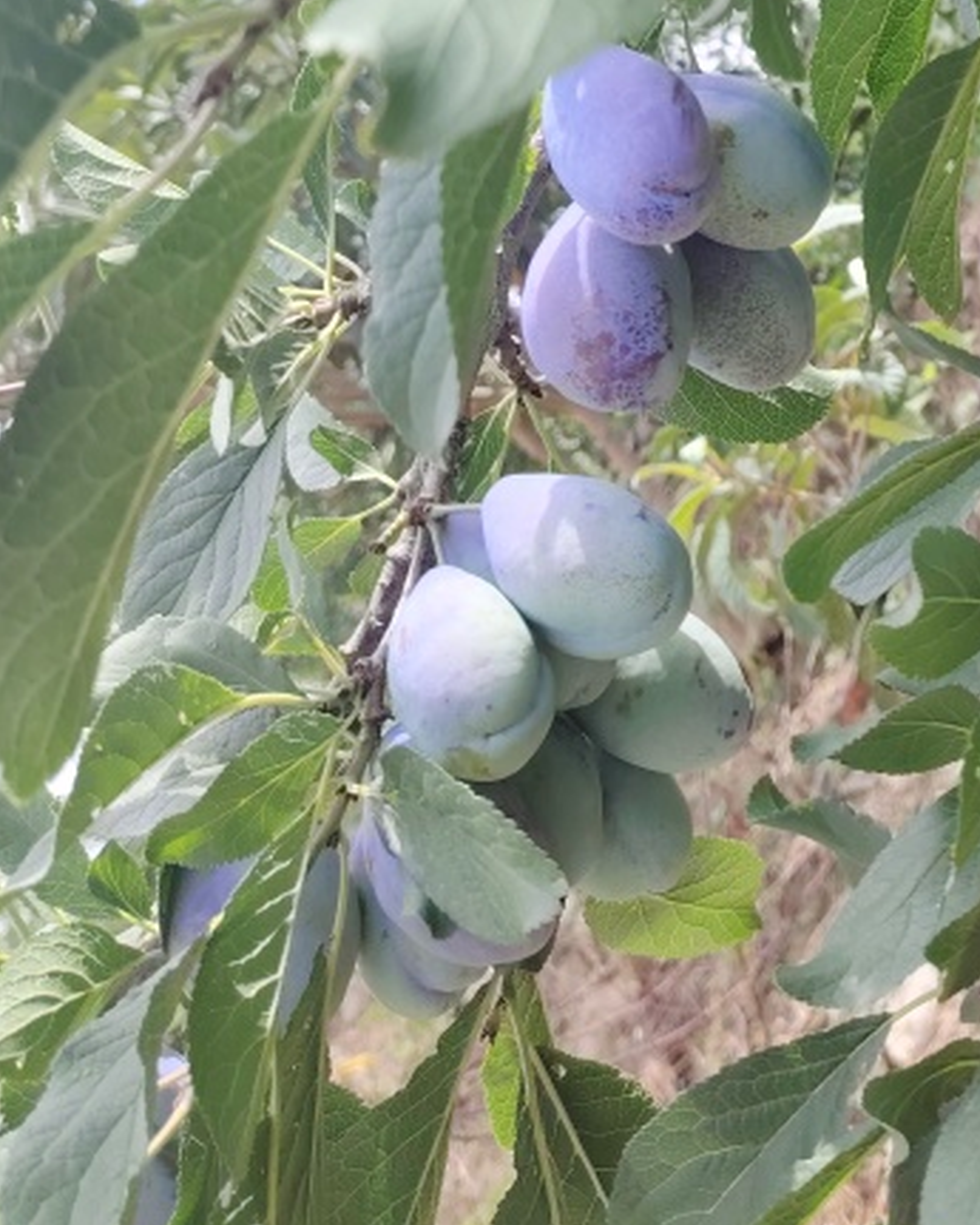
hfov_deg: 24.4
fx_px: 2102
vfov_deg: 29.5
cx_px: 1085
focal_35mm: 58
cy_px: -101
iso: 100
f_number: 1.75
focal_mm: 5.25
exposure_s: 1/340
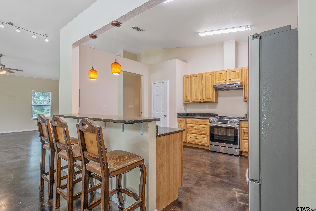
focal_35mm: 18
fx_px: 158
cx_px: 158
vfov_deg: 67.4
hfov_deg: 90.0
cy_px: 106
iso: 800
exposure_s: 1/5
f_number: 8
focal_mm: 18
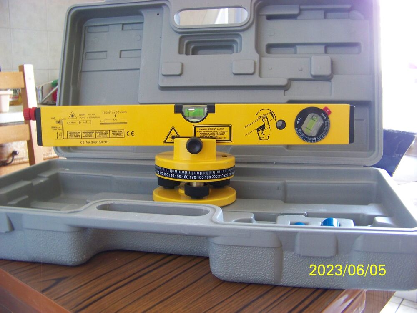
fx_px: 434
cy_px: 156
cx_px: 208
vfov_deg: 39.7
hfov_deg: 51.4
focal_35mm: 36
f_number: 2.8
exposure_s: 1/30
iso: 200
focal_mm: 5.85
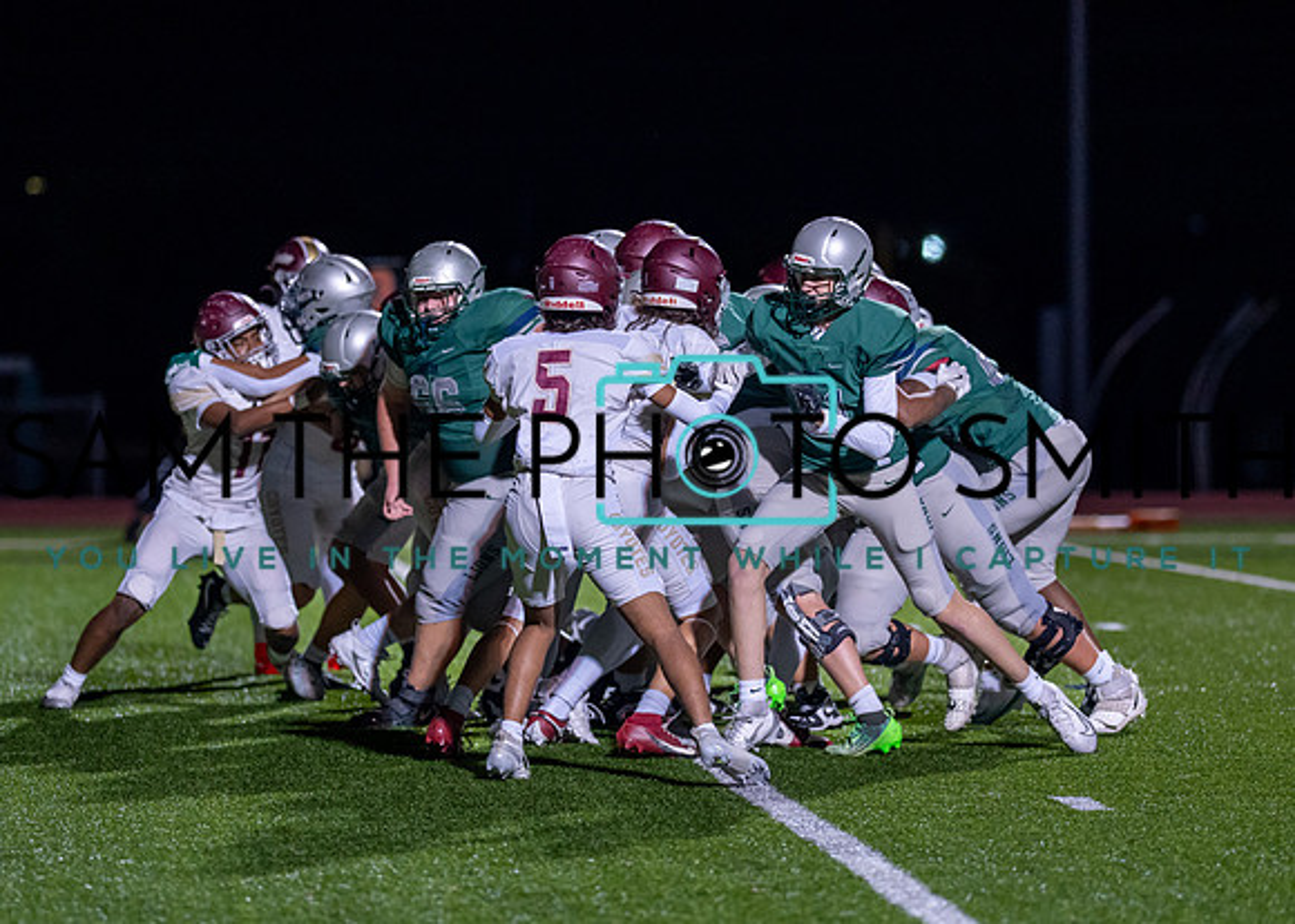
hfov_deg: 9.6
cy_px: 431
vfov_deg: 6.8
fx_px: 7724
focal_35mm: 210
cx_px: 646
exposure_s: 1/1250
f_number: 1.8
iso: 1600
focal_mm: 135
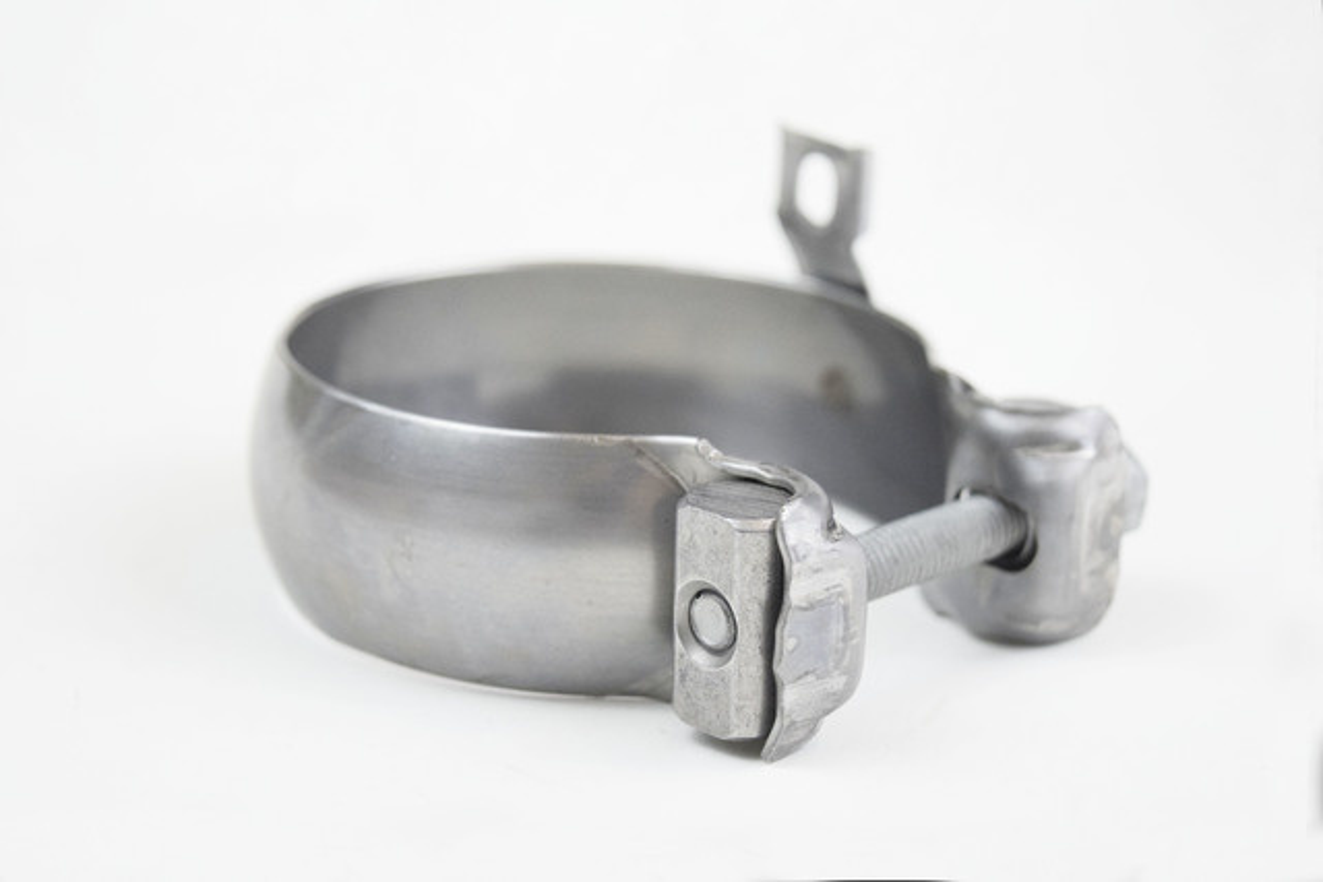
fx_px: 2646
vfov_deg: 18.9
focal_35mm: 72
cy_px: 441
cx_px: 662
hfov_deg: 28.1
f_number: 5.3
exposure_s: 1/60
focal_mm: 48
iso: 1800
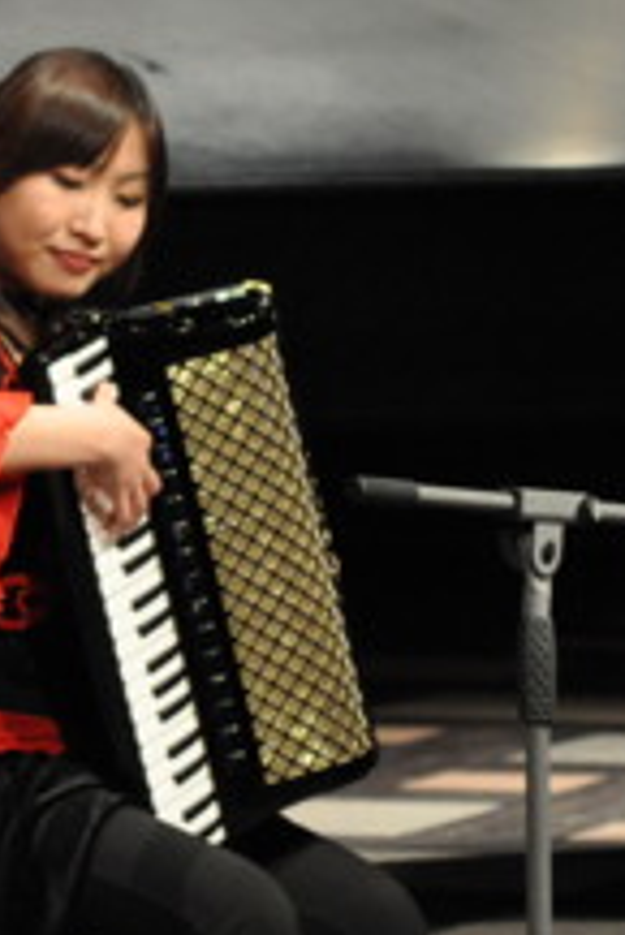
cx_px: 308
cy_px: 422
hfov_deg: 3.3
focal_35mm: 423
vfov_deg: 4.9
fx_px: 10997
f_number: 5.6
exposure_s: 1/100
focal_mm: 102
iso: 2500
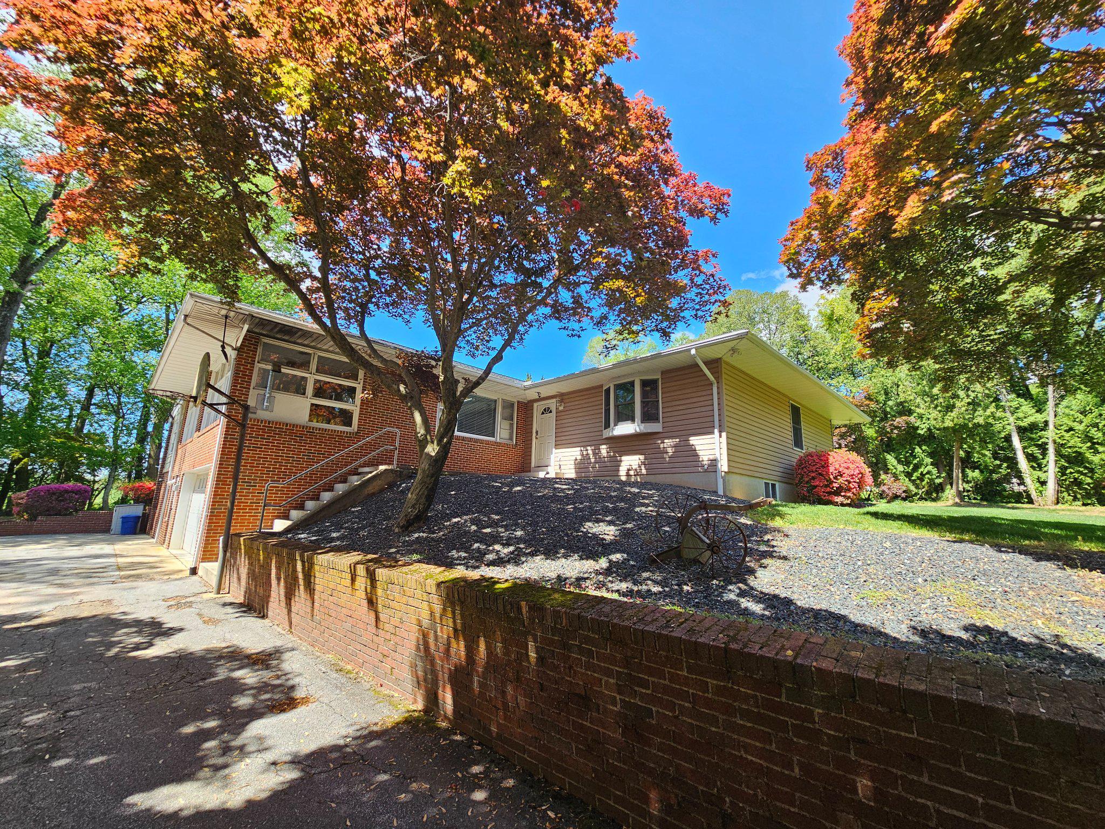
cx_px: 552
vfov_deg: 89.9
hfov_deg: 106.2
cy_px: 414
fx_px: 415
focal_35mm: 13
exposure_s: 1/421
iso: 50
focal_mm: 2.2
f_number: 2.2
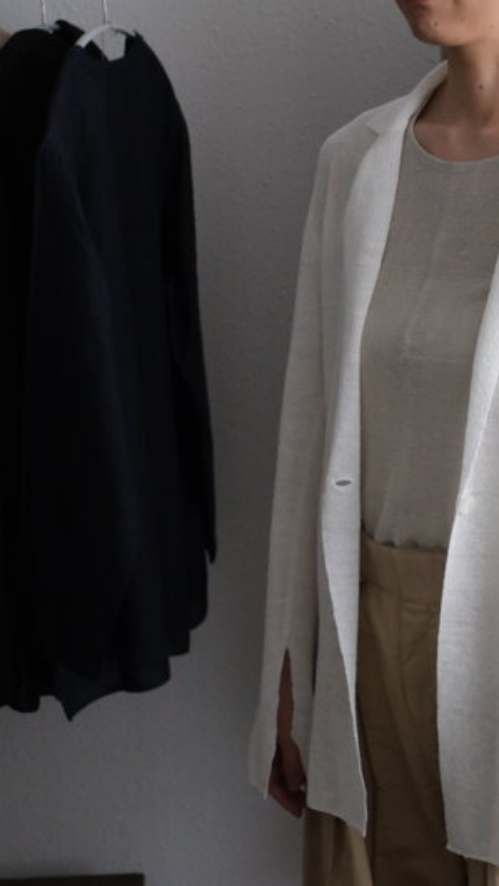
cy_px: 486
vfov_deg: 20.2
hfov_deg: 11.4
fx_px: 2491
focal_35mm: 106
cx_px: 456
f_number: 4
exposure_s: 1/320
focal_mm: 37
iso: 4000
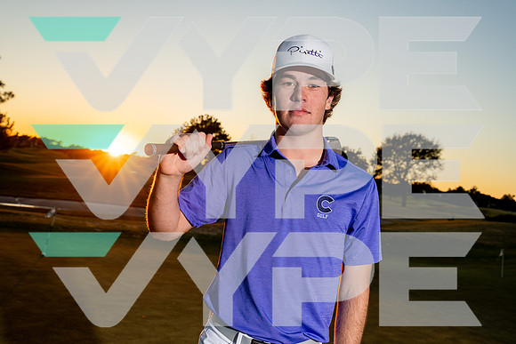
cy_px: 172
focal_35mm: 41
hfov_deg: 47.4
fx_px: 588
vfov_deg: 32.6
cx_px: 258
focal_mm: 41
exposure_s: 1/250
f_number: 7.1
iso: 160
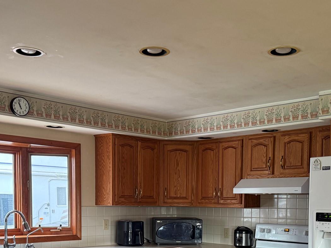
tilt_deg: -2.0
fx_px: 449
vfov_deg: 29.5
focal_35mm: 47
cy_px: 225
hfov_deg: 40.4
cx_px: 172
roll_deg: -1.0
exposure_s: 1/60
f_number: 1.78
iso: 250
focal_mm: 6.76
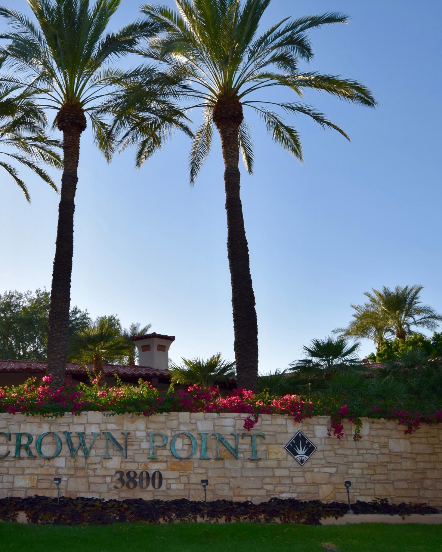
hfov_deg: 32.3
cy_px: 278
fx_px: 752
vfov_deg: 40.3
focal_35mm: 46
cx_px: 124
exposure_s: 1/200
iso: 100
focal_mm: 20
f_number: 9
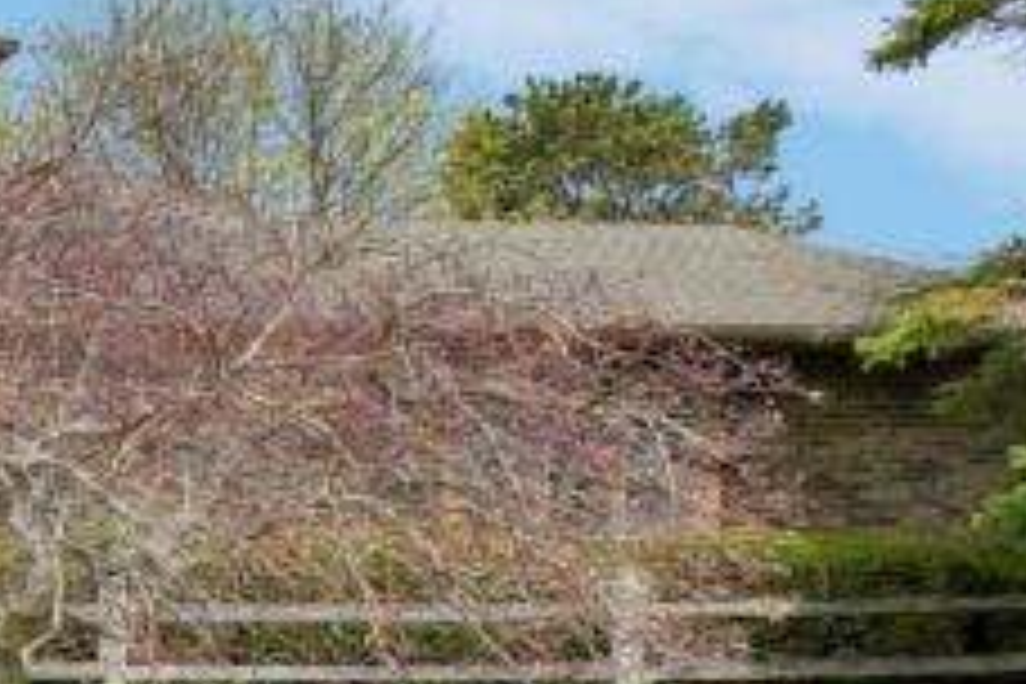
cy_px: 662
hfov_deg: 24.8
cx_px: -616
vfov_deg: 23.4
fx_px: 1587
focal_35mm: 56
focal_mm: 11
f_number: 8
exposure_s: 1/250
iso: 100
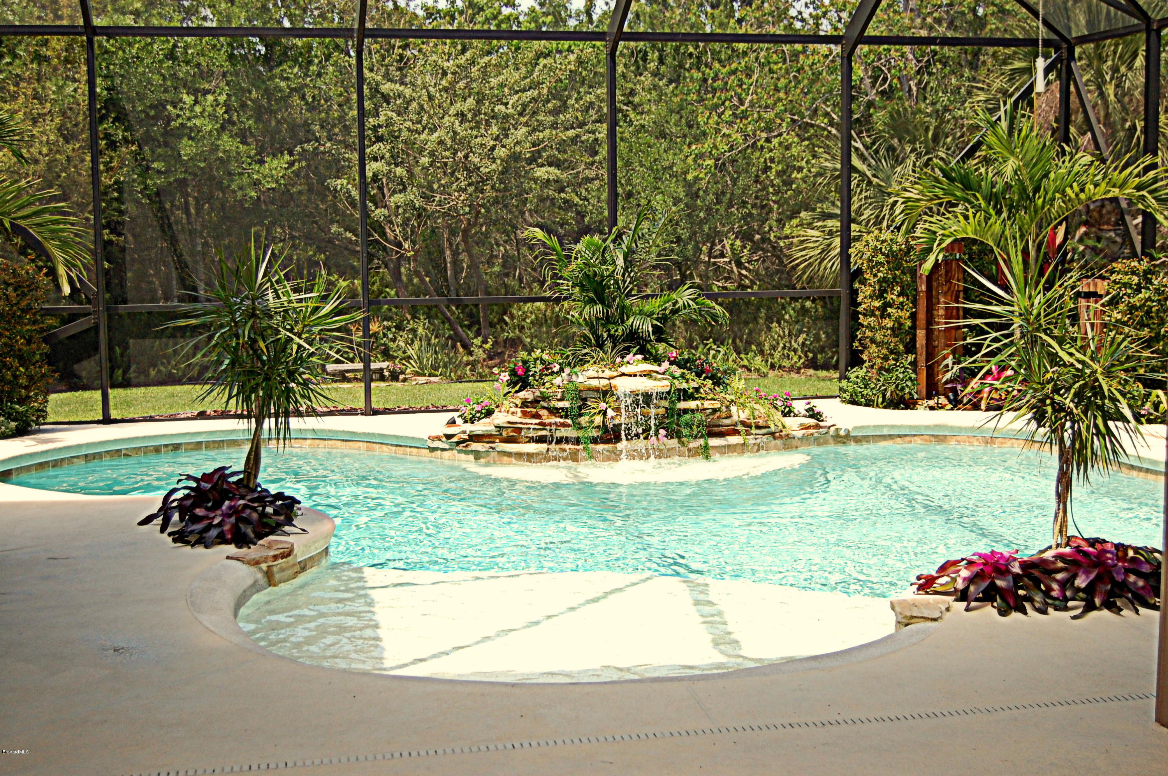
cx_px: 584
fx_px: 1556
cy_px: 388
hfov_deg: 41.1
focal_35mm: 48
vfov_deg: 28.0
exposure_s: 1/500
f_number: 5
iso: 400
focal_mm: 32
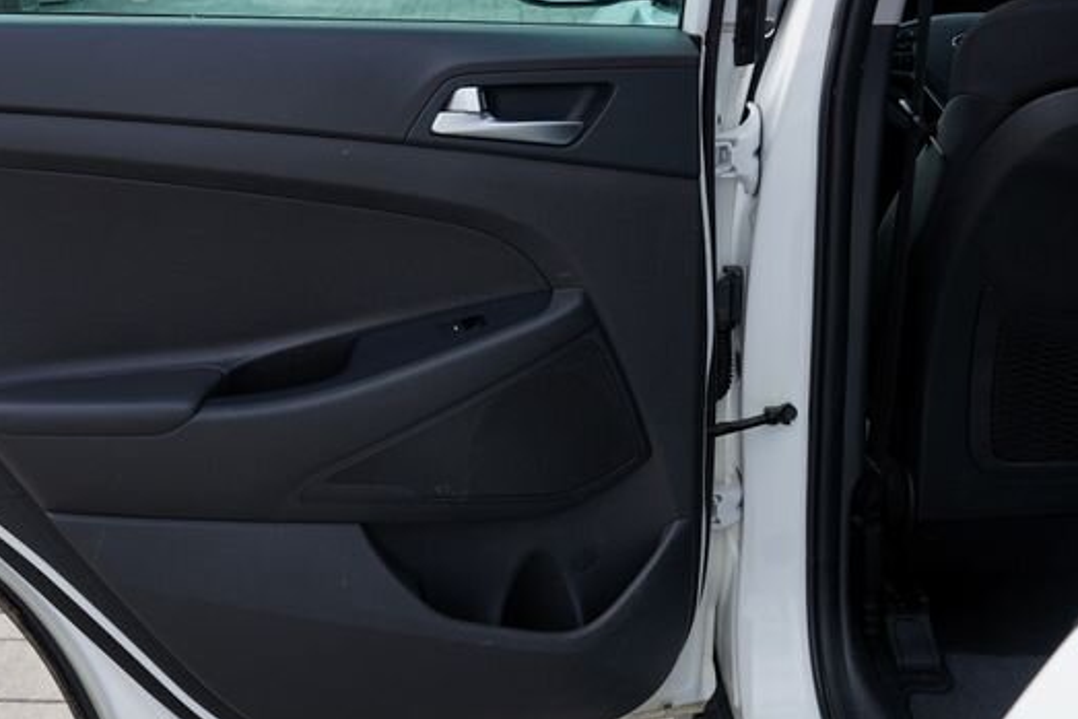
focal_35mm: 47
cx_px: 287
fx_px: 1408
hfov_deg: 40.9
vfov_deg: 28.3
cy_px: 189
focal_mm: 24
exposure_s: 1/160
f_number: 6.3
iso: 100
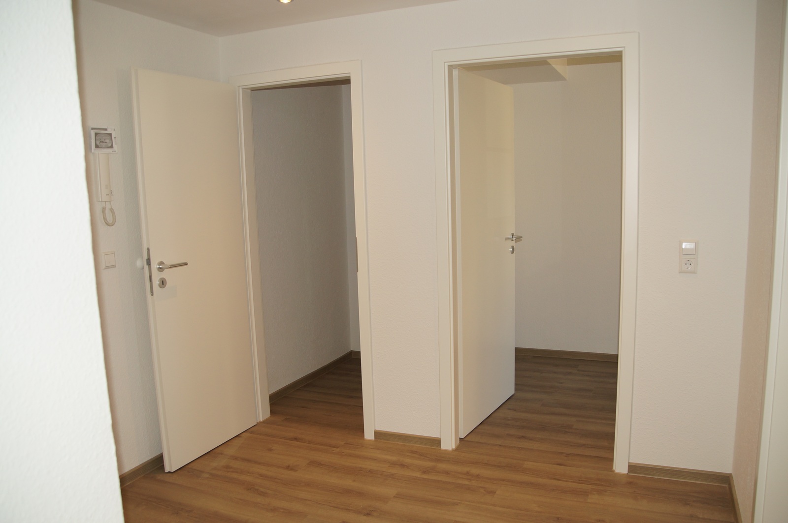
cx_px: 394
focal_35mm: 27
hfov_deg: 67.4
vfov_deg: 47.8
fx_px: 590
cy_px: 262
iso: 250
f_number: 4
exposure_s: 1/60
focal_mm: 18
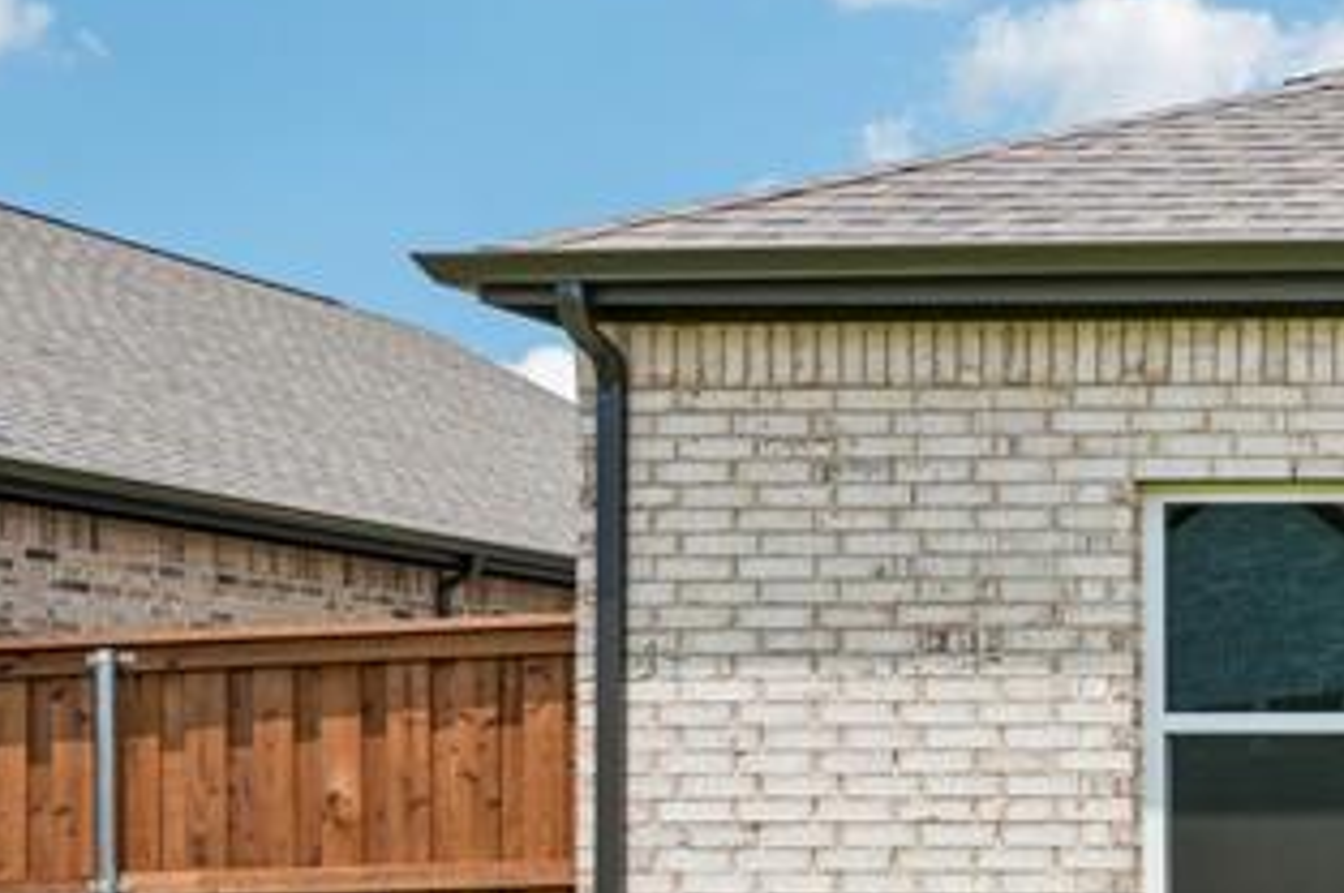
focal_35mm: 72
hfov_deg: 22.7
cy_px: 524
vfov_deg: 18.9
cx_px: 2040
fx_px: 2685
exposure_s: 1/320
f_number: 8
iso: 100
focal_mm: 22
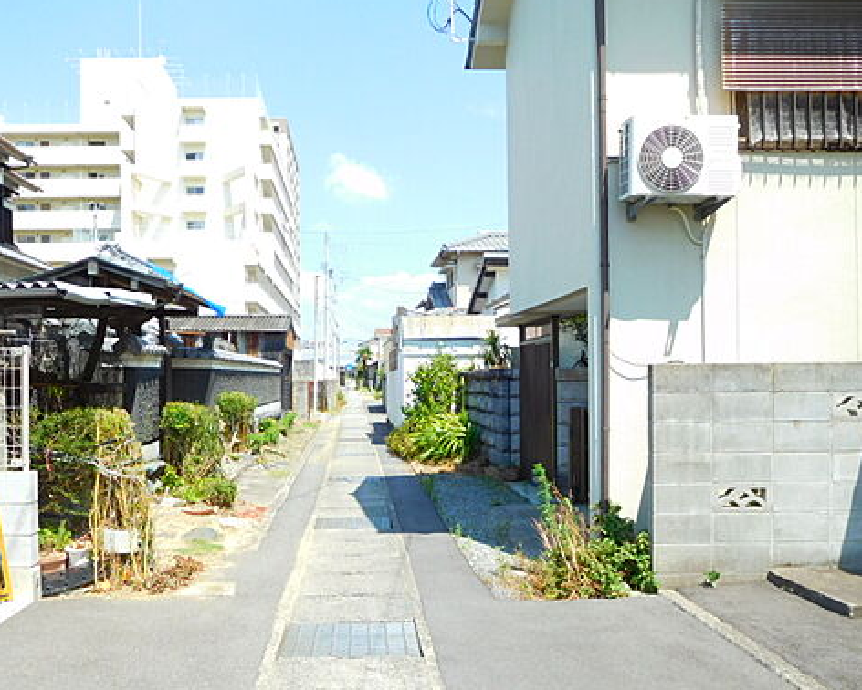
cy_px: 385
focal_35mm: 31
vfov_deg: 47.0
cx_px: 367
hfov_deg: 56.9
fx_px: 791
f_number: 3.4
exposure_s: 1/640
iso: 125
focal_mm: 4.5
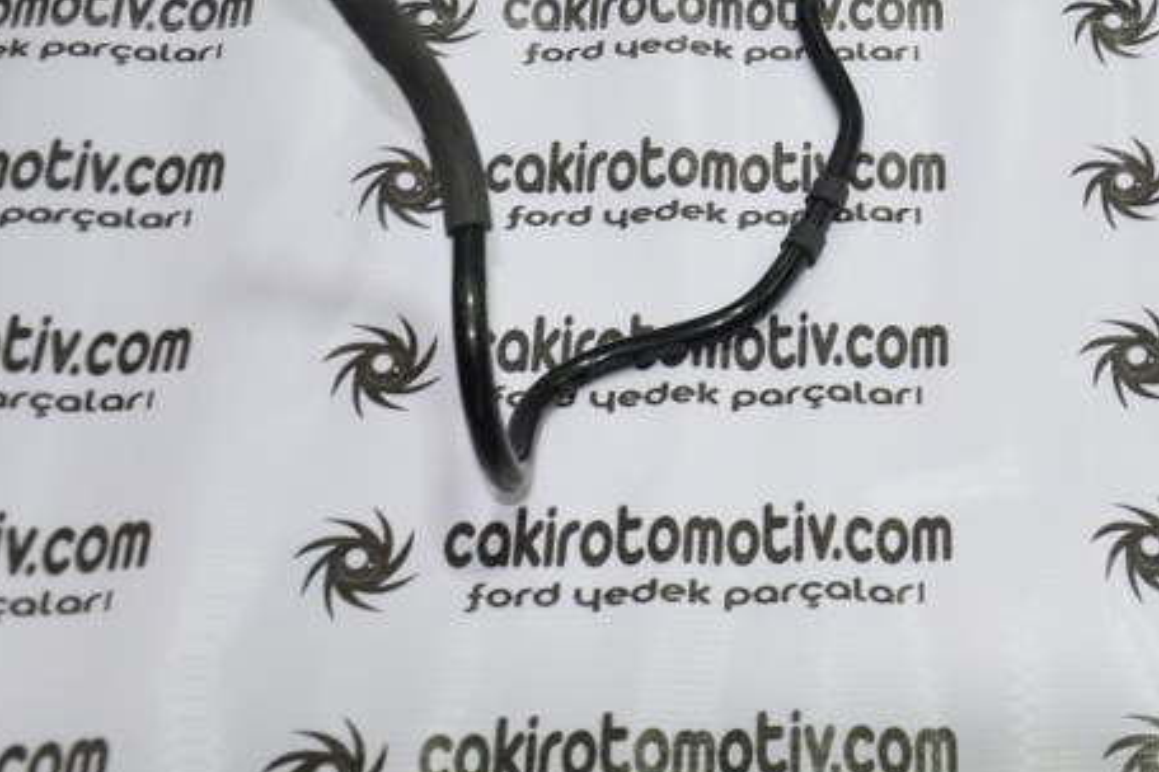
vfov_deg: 18.3
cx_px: 1045
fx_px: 2382
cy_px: 168
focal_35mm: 74
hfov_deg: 26.4
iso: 200
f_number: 4.5
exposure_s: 1/40
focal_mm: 25
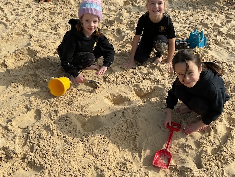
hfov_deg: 52.6
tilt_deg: -34.9
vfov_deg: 40.7
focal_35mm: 35
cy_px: 78
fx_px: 238
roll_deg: -3.2
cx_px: 116
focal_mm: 3
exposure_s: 1/2227
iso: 16
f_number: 1.8
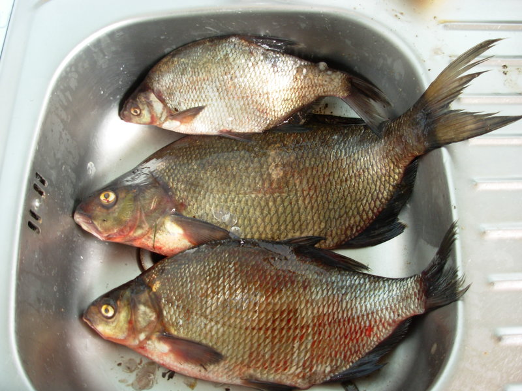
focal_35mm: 38
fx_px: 573
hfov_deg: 49.0
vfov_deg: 37.7
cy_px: 196
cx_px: 261
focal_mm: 6.3
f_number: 2.9
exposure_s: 1/5.3
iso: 50
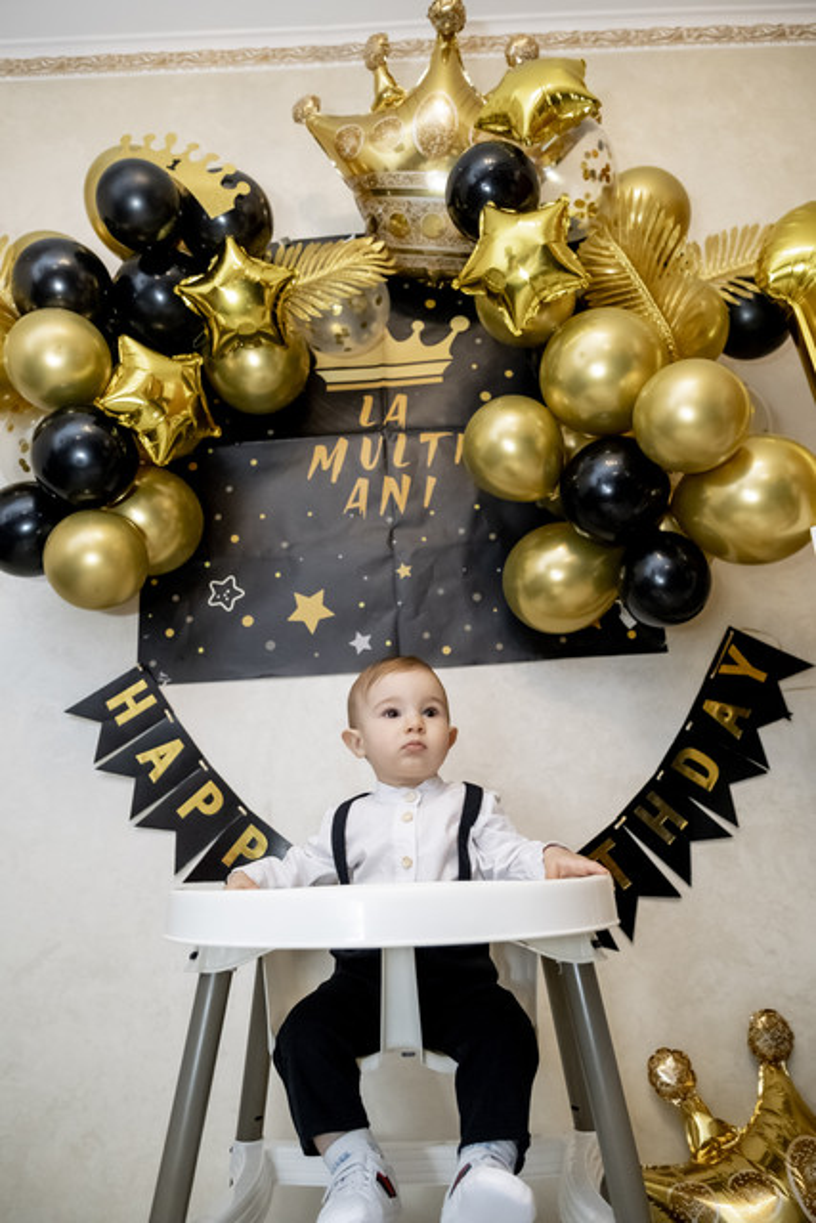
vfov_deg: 73.7
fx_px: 815
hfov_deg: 53.2
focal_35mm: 24
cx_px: 408
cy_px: 612
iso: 2000
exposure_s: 1/125
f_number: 2.8
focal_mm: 16
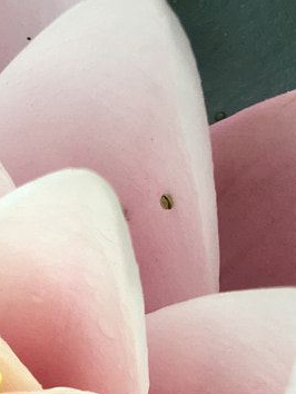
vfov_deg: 14.3
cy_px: 551
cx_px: -197
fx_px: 1492
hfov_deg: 10.8
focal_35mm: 131
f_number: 2.2
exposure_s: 1/125
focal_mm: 4.15
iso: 25
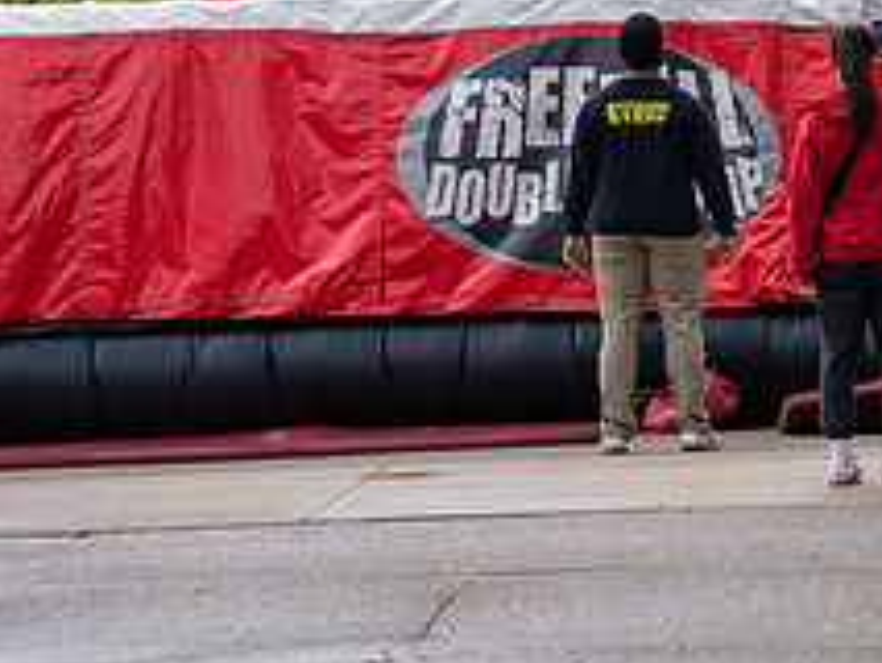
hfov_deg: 7.7
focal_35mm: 257
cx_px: 832
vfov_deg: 5.8
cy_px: -106
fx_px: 6552
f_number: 3.5
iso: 80
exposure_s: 1/500
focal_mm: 98
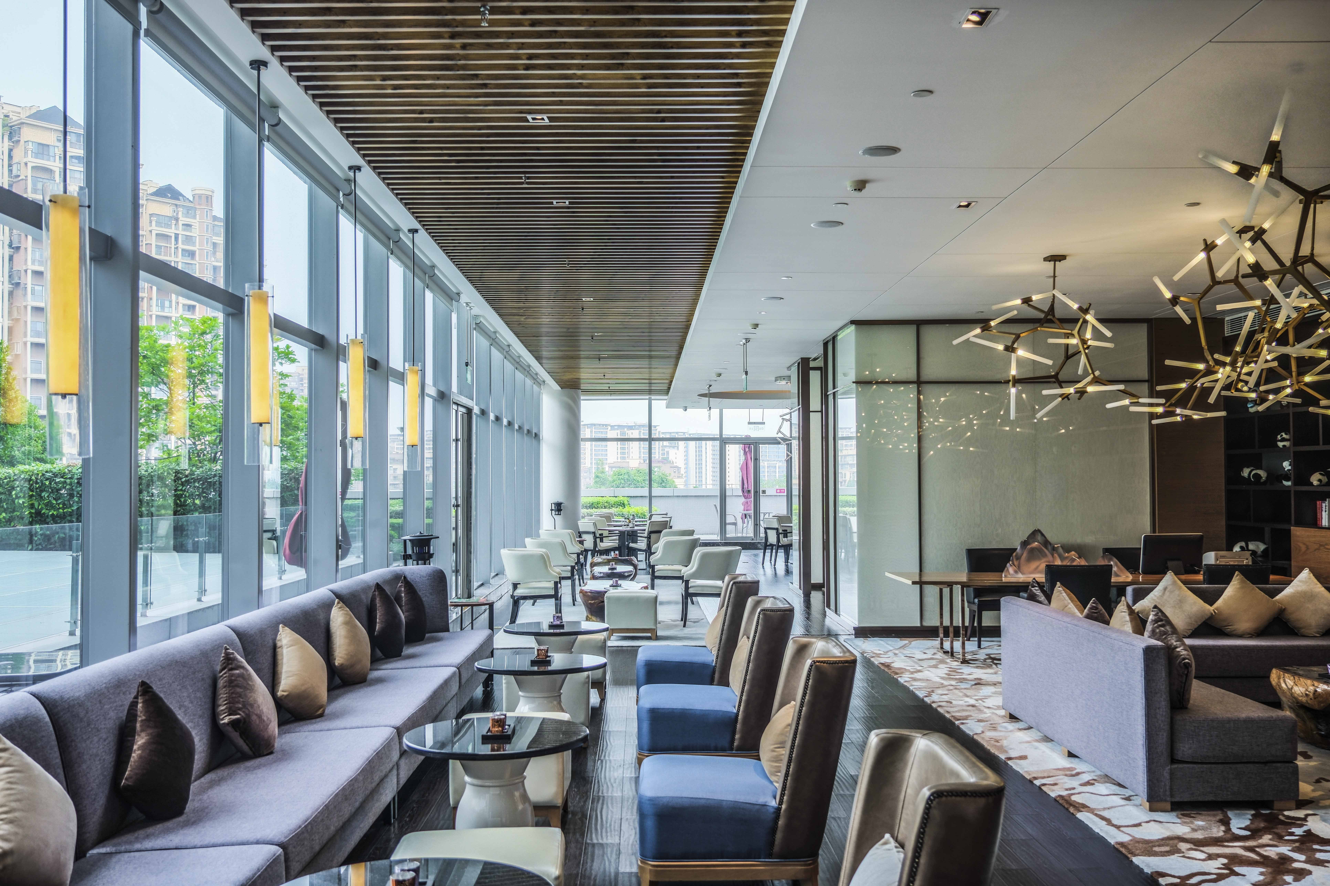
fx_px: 1108
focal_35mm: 30
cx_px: 665
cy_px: 443
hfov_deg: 61.9
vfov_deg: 43.6
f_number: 4
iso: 160
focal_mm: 20.2
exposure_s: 1/30
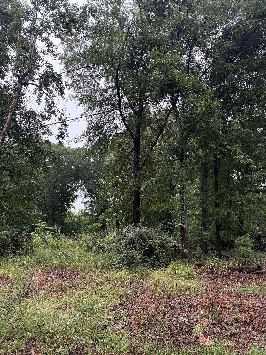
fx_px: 246
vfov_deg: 71.6
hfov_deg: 56.8
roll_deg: -3.3
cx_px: 133
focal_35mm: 24
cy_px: 178
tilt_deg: +12.8
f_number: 1.78
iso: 160
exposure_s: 1/230
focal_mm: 6.76
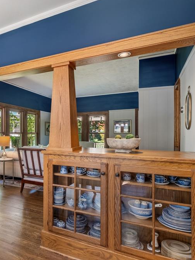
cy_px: 131
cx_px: 43
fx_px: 188
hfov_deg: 51.9
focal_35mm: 25
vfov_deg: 69.4
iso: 640
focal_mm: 11.1
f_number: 8
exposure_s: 1
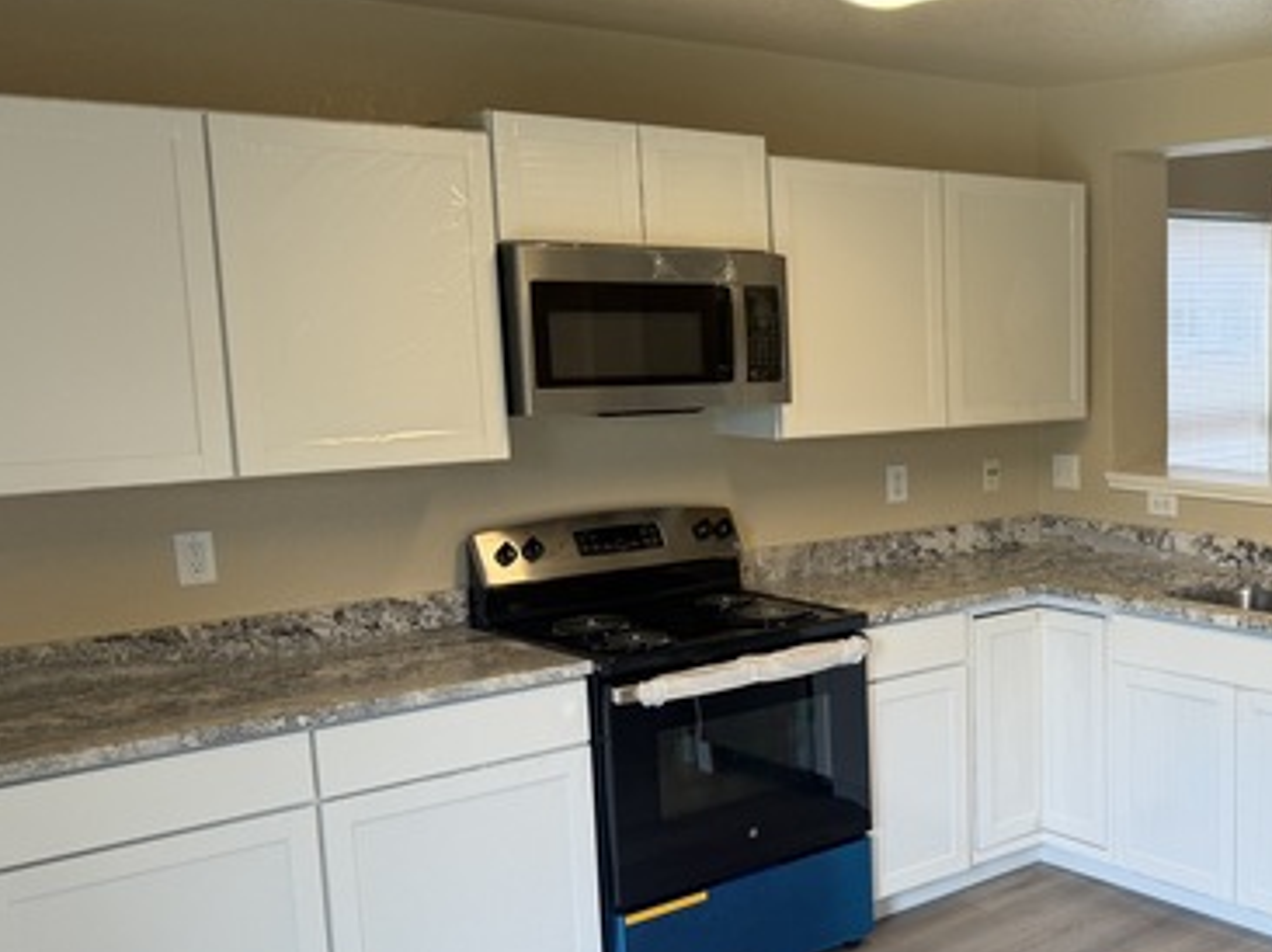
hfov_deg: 41.9
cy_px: 559
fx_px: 1542
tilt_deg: -9.8
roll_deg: +0.7
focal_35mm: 42
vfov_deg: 34.2
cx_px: 1098
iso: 64
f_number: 1.78
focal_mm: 6.76
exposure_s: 1/120
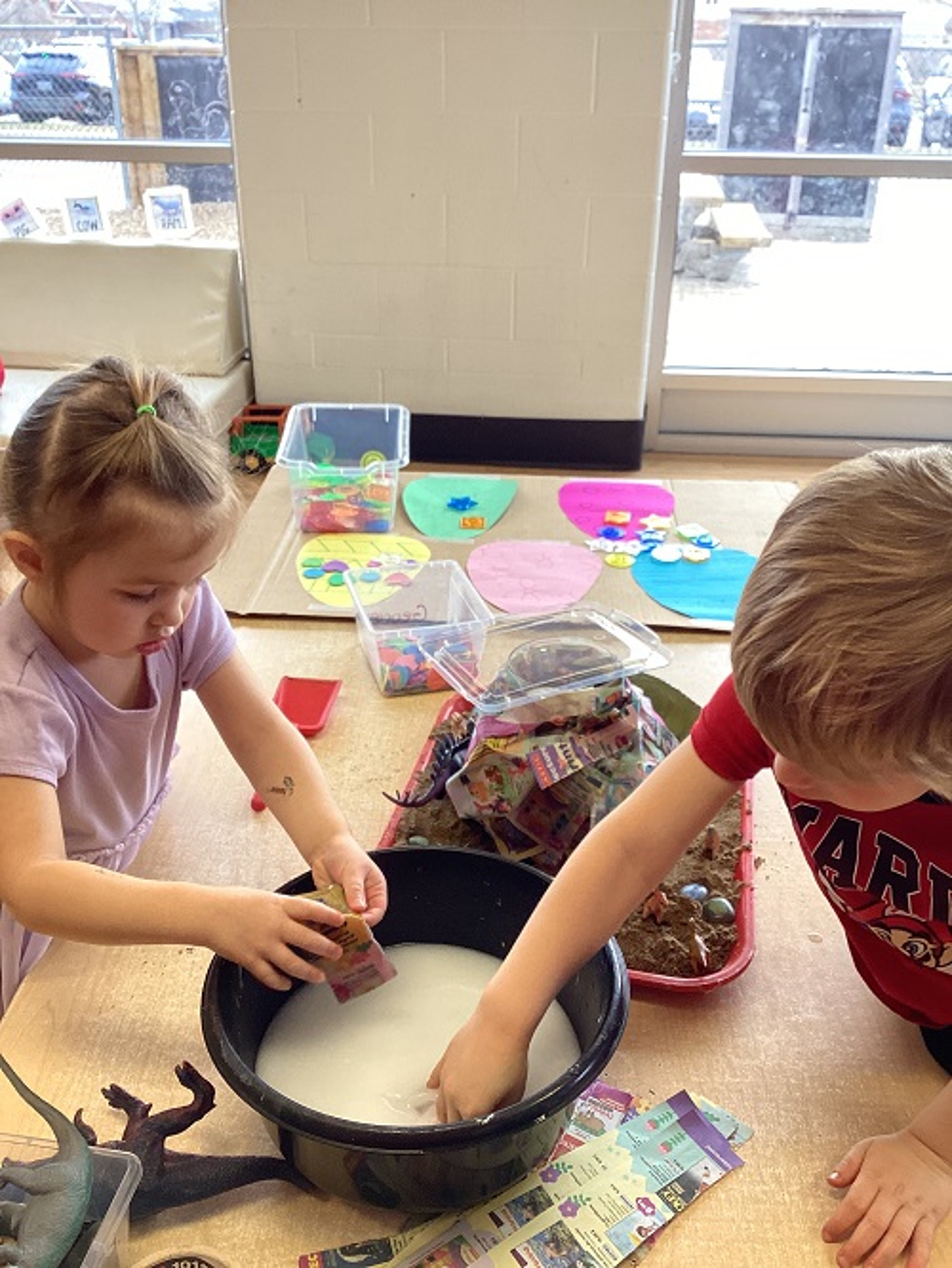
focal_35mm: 31
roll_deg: +0.5
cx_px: 476
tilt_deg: -28.1
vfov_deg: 58.3
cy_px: 634
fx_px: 1136
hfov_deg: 45.5
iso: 64
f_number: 2.4
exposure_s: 1/60
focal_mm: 3.3
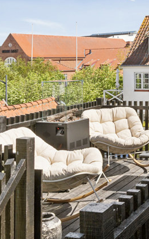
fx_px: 396
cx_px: 164
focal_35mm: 61
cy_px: 109
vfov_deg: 33.5
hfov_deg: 20.3
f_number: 7.1
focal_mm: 21
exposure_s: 1/500
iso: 200
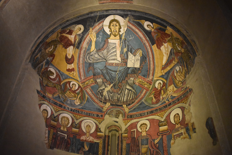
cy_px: 76
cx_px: 117
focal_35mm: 31
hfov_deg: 60.3
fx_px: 200
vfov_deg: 42.3
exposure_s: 1/60
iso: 4000
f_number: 3.5
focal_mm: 20
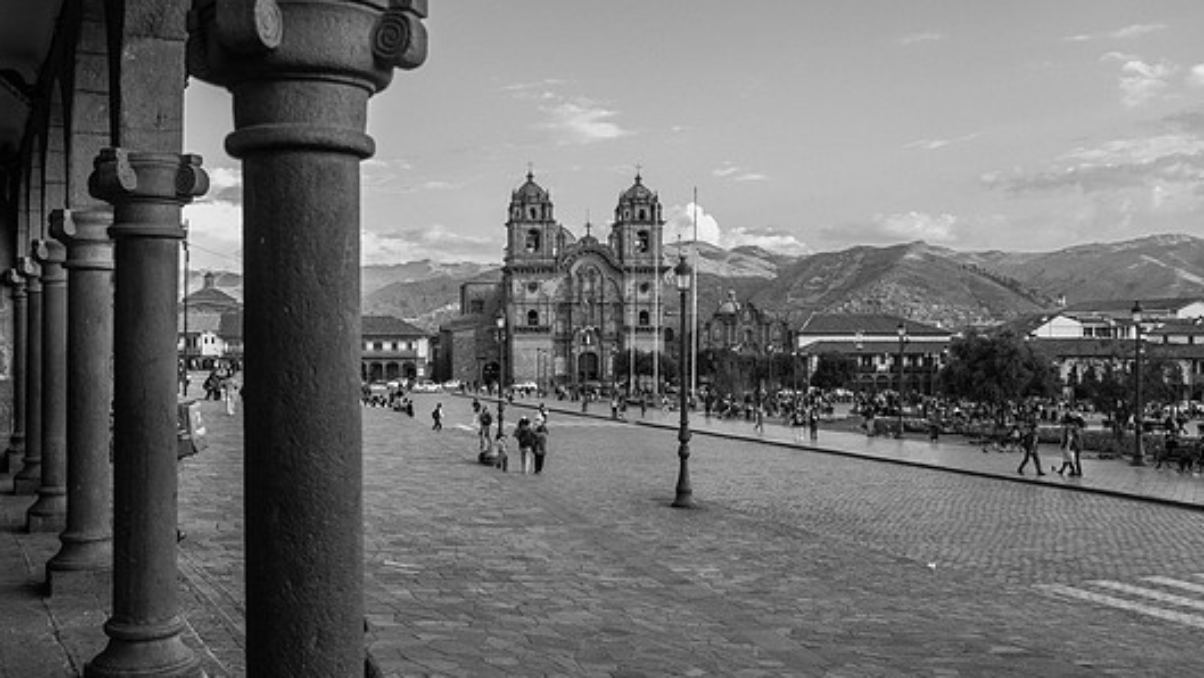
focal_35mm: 33
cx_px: 517
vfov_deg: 35.7
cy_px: 320
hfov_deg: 59.2
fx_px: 1054
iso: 320
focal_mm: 18
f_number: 2.8
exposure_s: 1/400
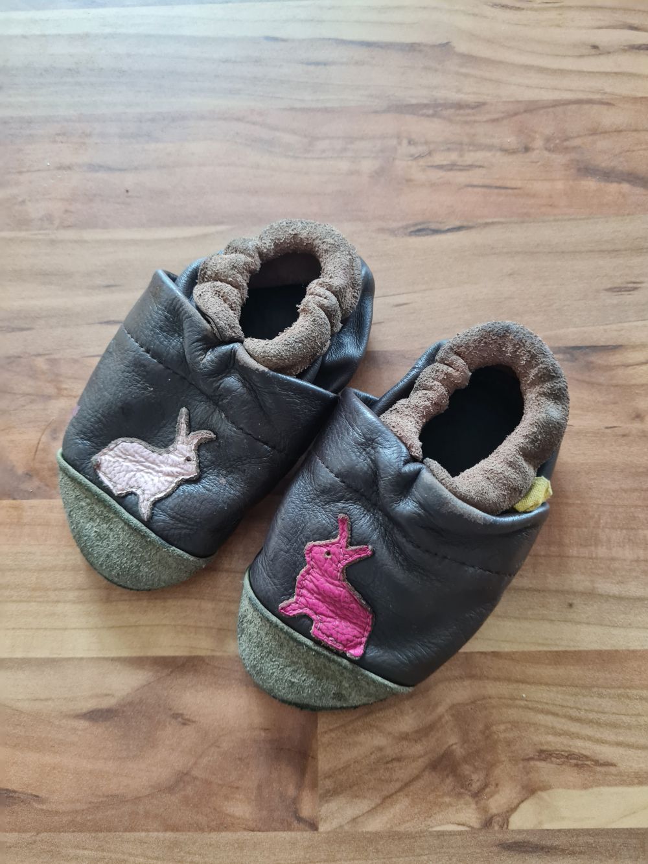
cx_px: 324
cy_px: 432
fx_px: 649
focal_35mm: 26
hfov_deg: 53.1
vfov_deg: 67.3
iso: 400
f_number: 1.8
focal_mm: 5.4
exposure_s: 1/50
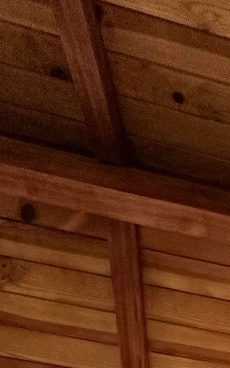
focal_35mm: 57
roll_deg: +3.8
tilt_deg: +31.2
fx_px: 572
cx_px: 409
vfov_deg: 20.9
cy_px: 691
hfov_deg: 18.2
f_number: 2.2
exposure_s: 1/99
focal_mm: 2.22
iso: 250
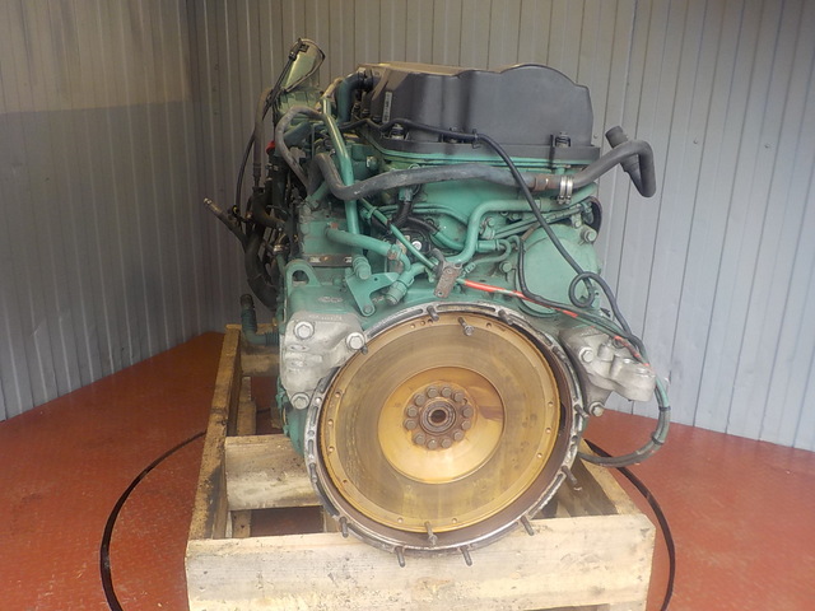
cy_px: 306
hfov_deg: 60.0
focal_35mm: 30
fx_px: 706
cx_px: 408
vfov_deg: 46.8
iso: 125
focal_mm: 4.1
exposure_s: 1/60
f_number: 3.3
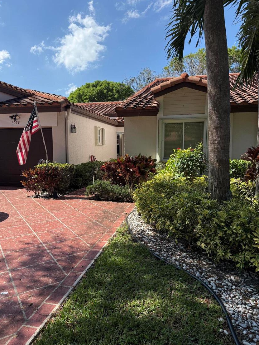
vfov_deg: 67.3
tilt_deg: -4.7
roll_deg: -0.8
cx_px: 122
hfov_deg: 53.0
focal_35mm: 26
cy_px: 172
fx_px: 259
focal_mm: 6.76
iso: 100
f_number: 1.78
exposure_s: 1/3953
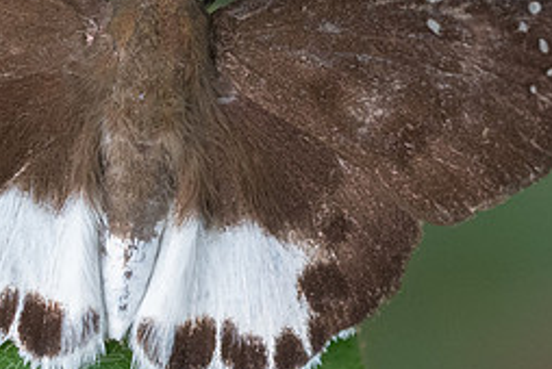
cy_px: 104
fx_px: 14261
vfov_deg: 1.5
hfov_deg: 2.2
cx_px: 208
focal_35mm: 929
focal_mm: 150
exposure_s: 1/160
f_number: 7.1
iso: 1000
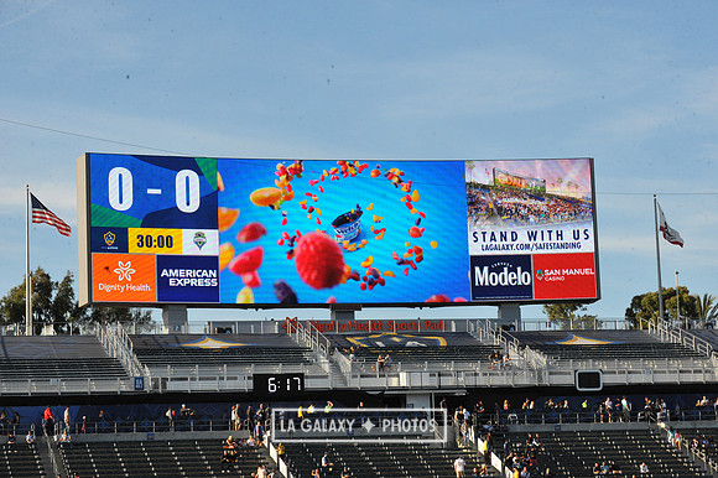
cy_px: 239
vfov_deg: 13.0
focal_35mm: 105
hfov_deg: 19.5
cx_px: 359
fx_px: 2093
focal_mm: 105
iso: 1600
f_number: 16
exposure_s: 1/1000
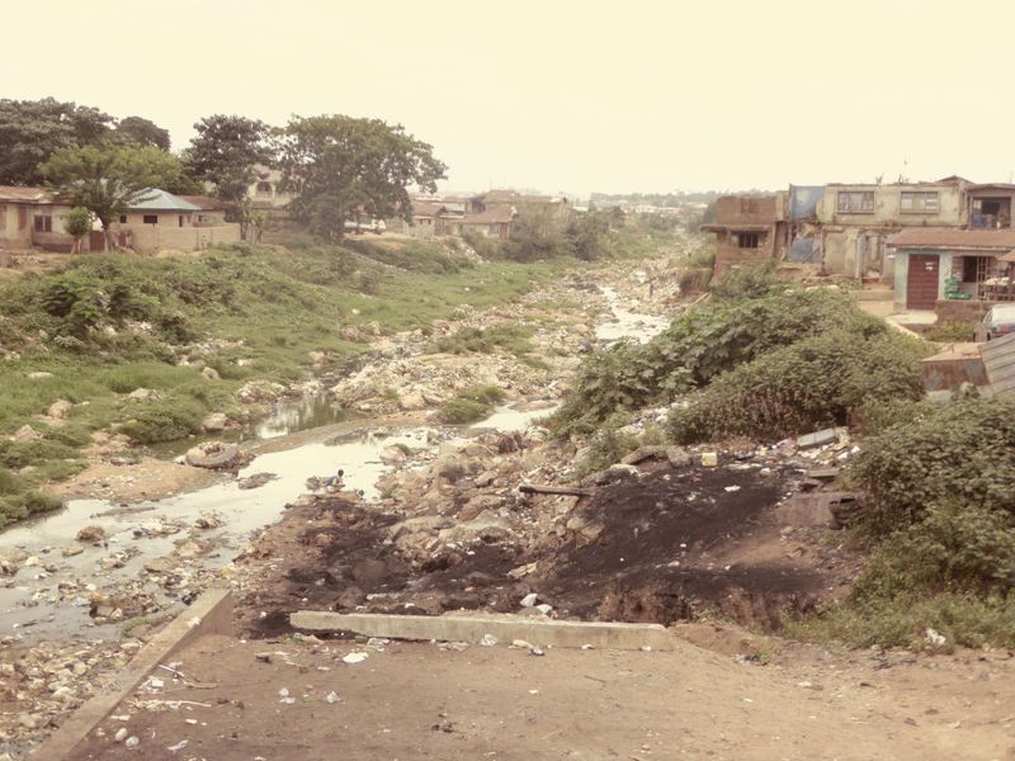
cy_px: 380
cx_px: 508
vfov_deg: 30.9
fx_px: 1378
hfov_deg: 40.4
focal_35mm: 47
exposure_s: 1/320
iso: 80
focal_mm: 8.4
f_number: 4
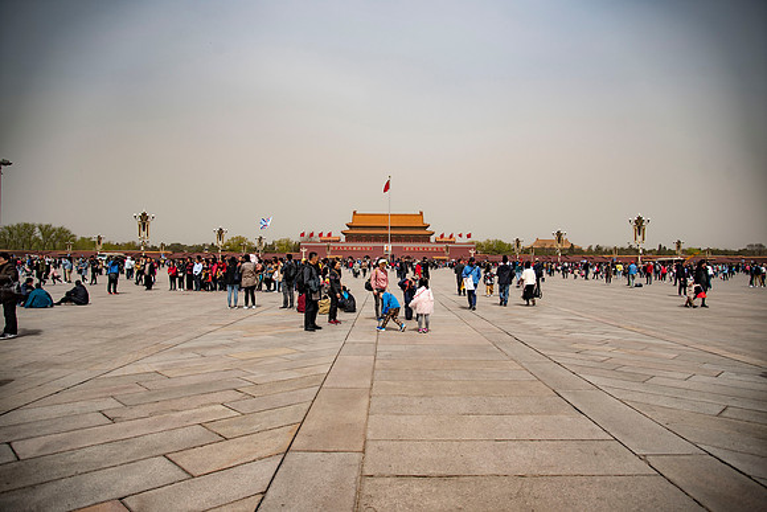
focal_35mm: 24
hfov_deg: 73.7
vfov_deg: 53.2
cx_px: 384
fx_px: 511
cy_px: 256
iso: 100
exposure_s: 1/1250
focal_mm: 24
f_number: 4
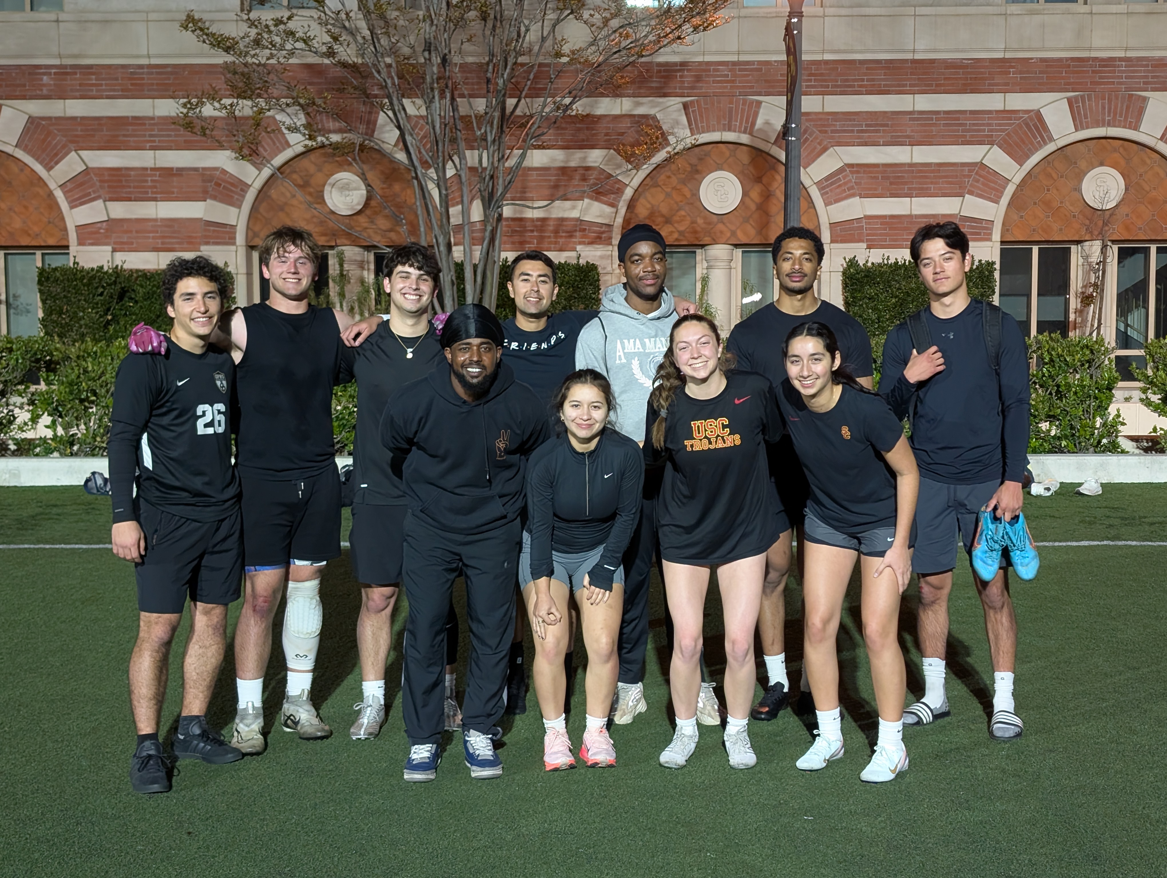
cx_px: 584
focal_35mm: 49
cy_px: 439
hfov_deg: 38.9
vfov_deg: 29.7
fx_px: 1654
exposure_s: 1/60
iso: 327
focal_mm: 6.9
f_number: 1.68
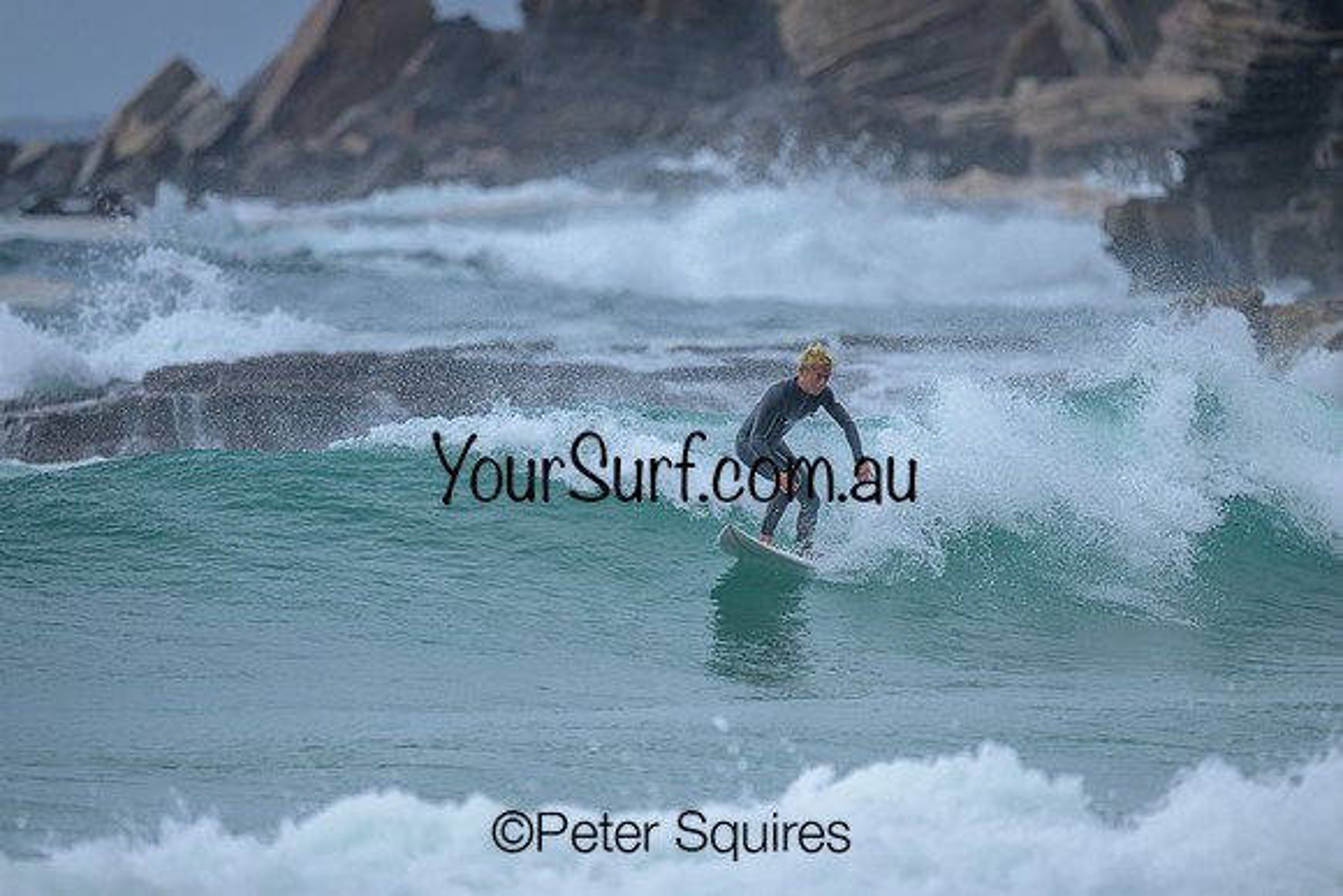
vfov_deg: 1.7
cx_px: 672
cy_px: 448
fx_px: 29850
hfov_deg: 2.6
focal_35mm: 800
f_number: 6.3
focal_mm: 800
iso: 220
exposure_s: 1/2000
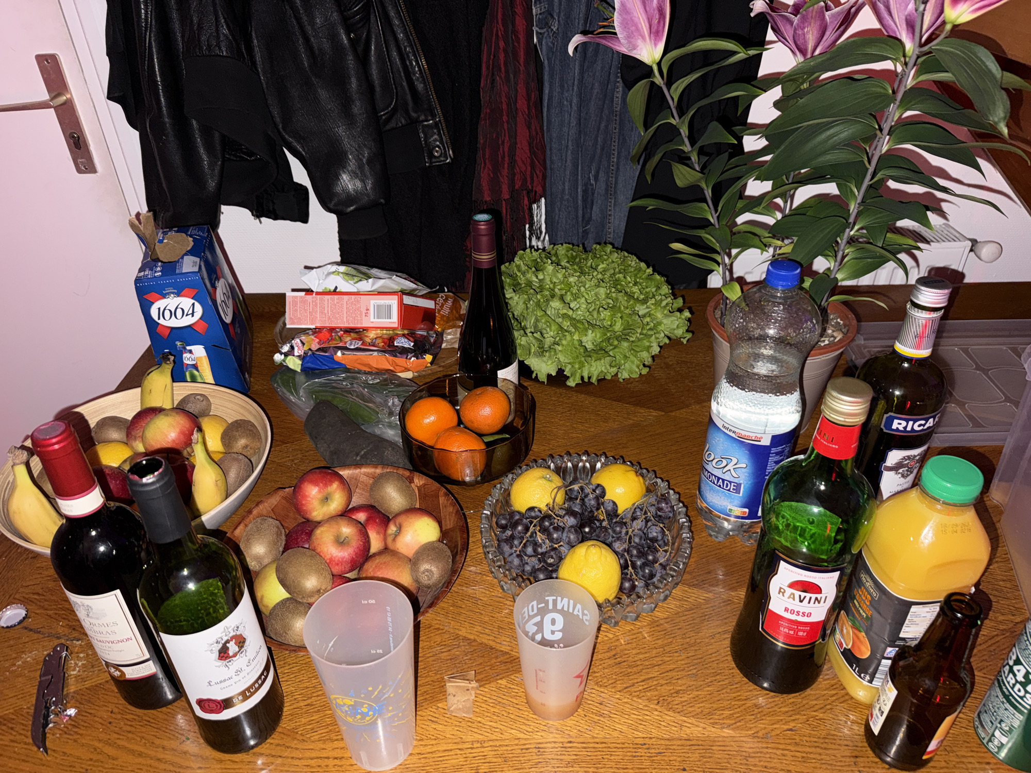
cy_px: 386
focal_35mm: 24
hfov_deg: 71.6
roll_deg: +1.2
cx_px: 516
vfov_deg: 56.8
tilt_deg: -35.0
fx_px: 715
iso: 50
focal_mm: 6.76
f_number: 1.78
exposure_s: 1/4
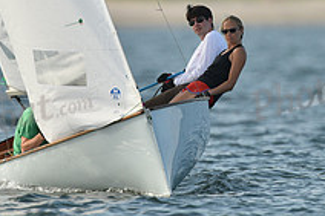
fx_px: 14812
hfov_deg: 1.3
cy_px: 24
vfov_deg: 0.8
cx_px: 173
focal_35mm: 1642
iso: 250
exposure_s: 1/2000
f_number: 4
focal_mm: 600
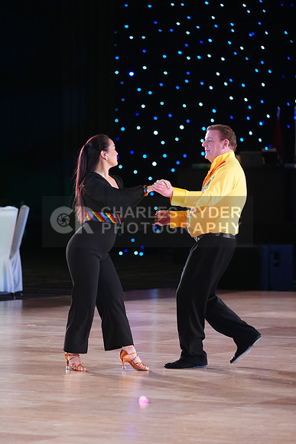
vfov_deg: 10.9
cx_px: 148
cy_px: 222
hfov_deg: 7.3
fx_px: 2329
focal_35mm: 189
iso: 5000
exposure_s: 1/400
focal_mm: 189
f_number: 4
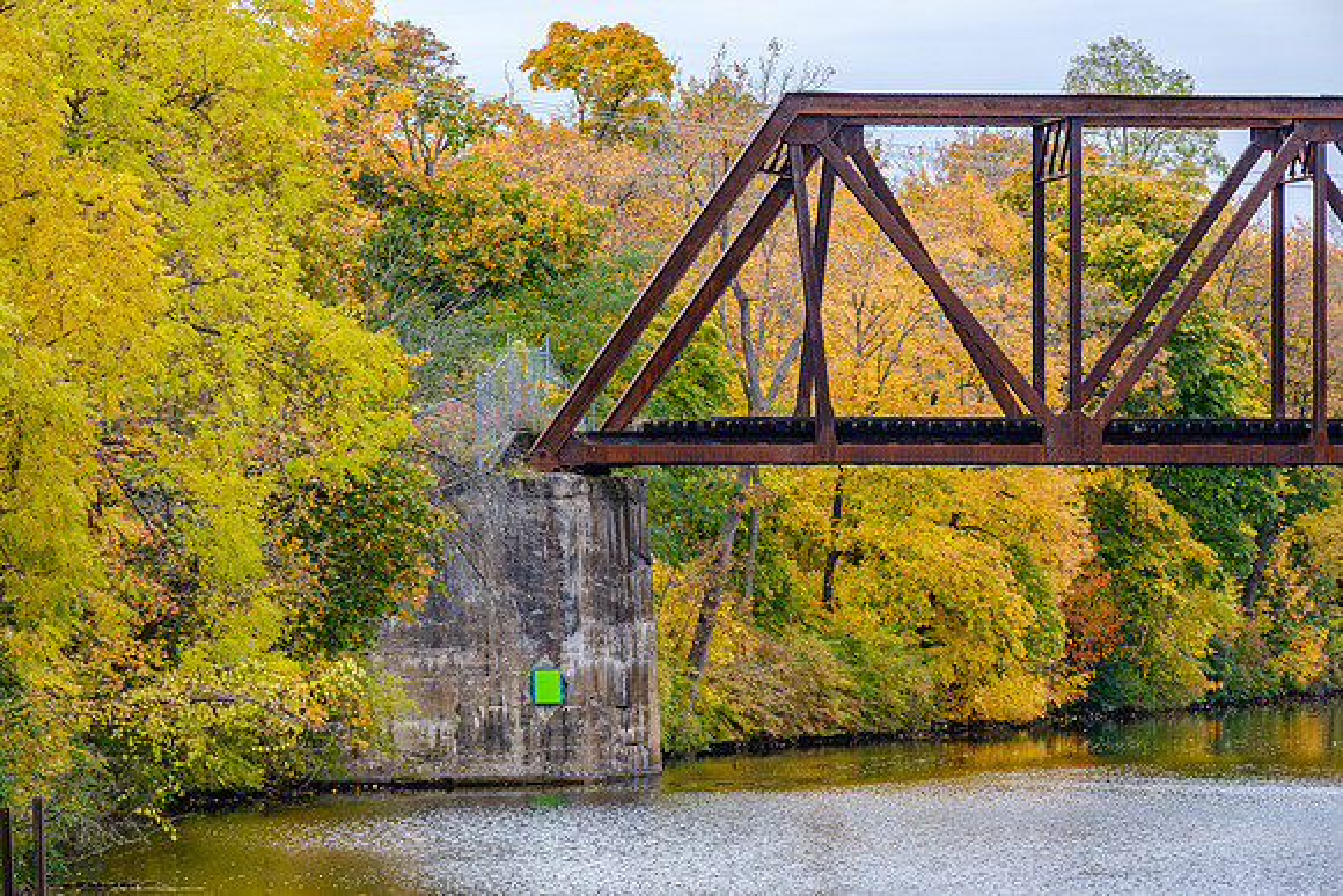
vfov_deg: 6.2
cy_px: 448
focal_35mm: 223
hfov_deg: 9.2
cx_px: 672
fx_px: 8321
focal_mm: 148.5
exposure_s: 1/60
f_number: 9
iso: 320
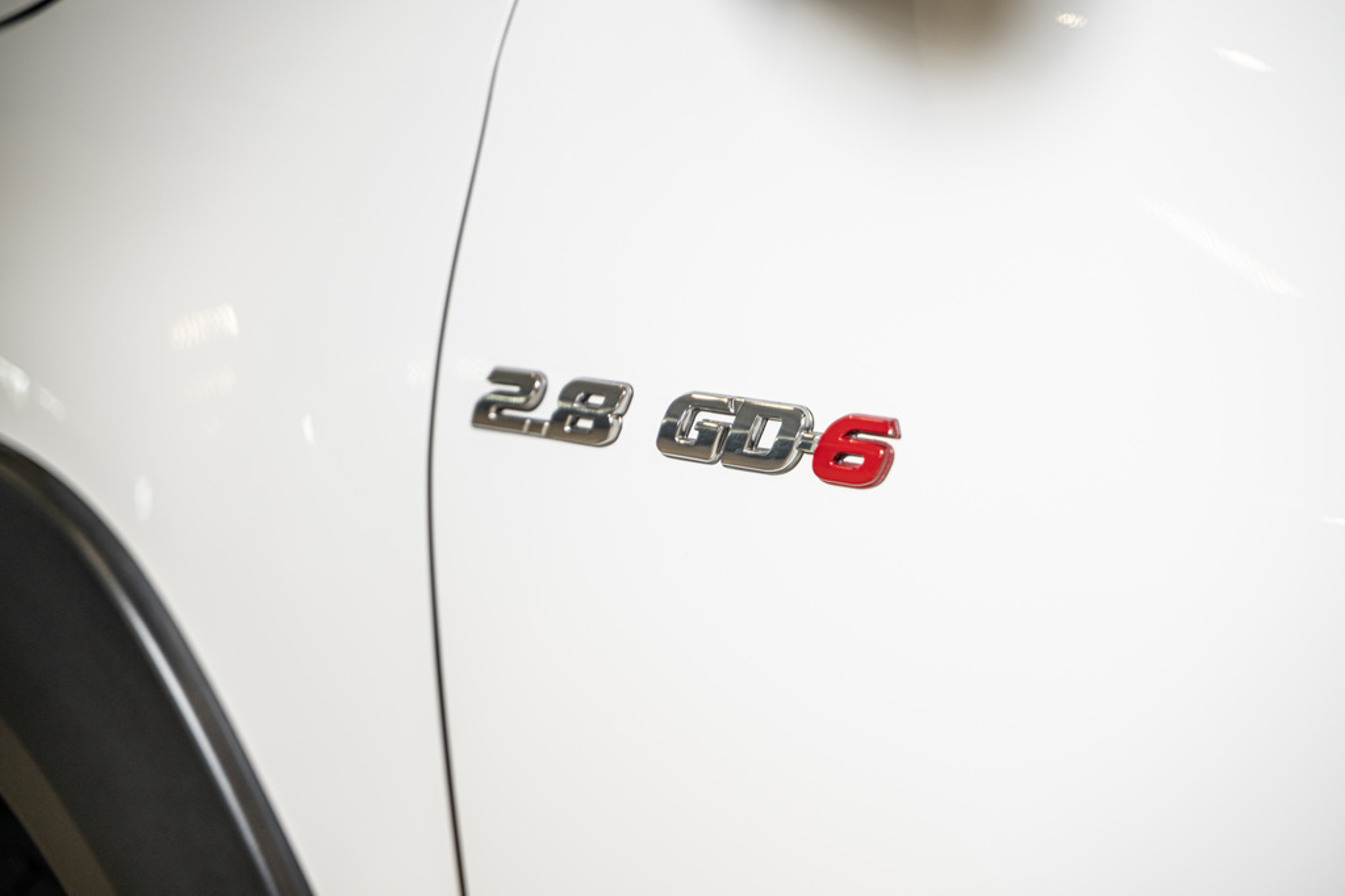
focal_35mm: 75
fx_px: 2802
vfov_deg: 18.2
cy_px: 448
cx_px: 672
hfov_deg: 27.0
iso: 400
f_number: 2.8
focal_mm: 75
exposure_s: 1/200
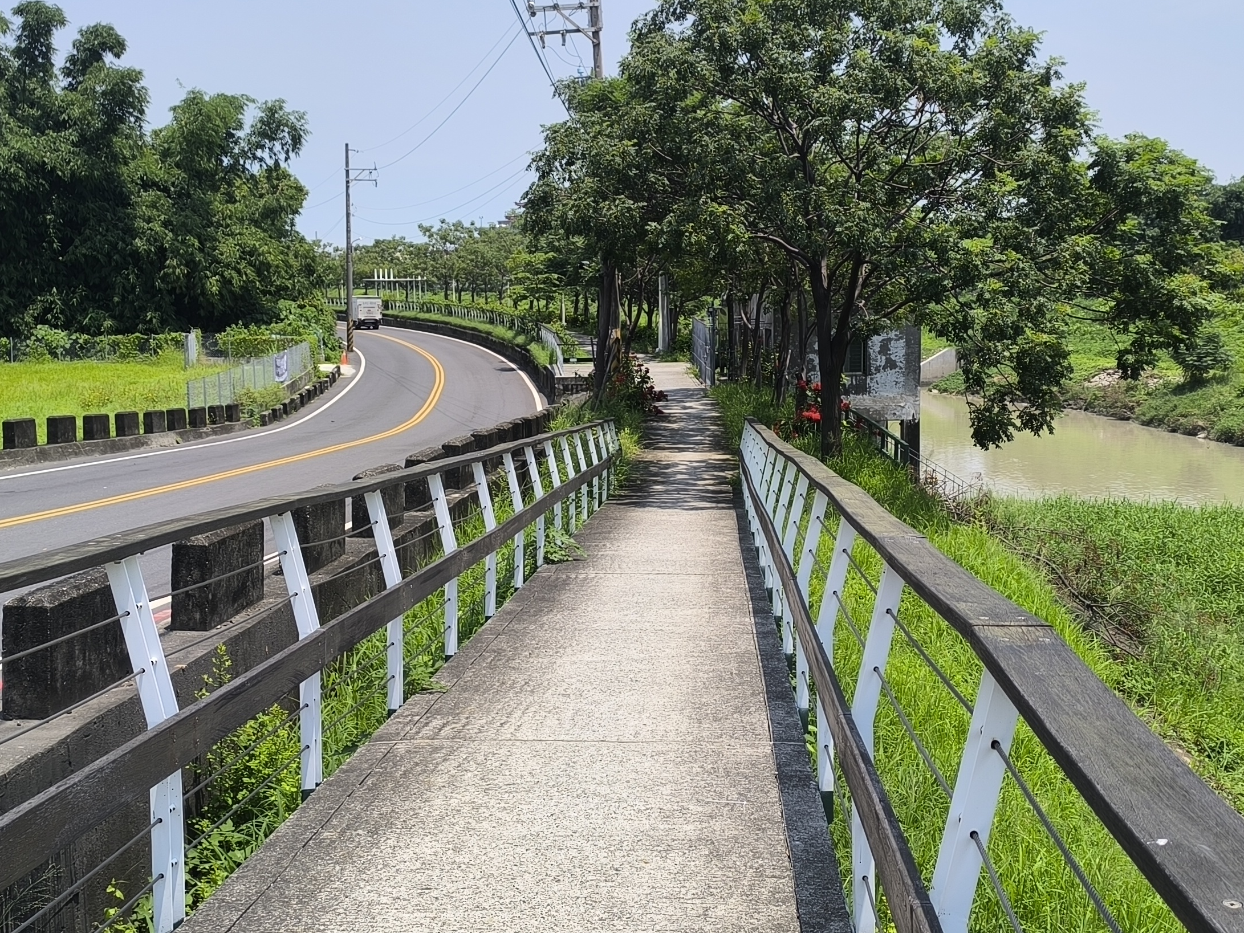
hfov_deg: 43.8
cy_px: 455
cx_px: 654
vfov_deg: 33.6
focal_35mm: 43
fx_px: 1545
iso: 50
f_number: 1.65
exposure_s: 1/913
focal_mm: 6.14
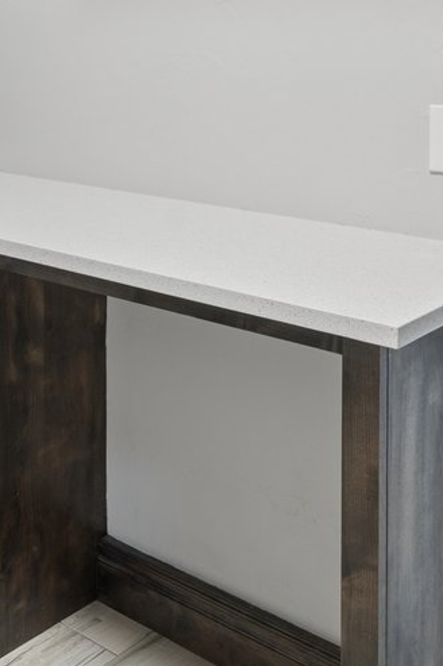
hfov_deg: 25.2
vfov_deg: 35.2
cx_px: 107
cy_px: 58
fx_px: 980
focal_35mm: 53
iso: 200
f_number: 8
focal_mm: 17
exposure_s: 1/1.67
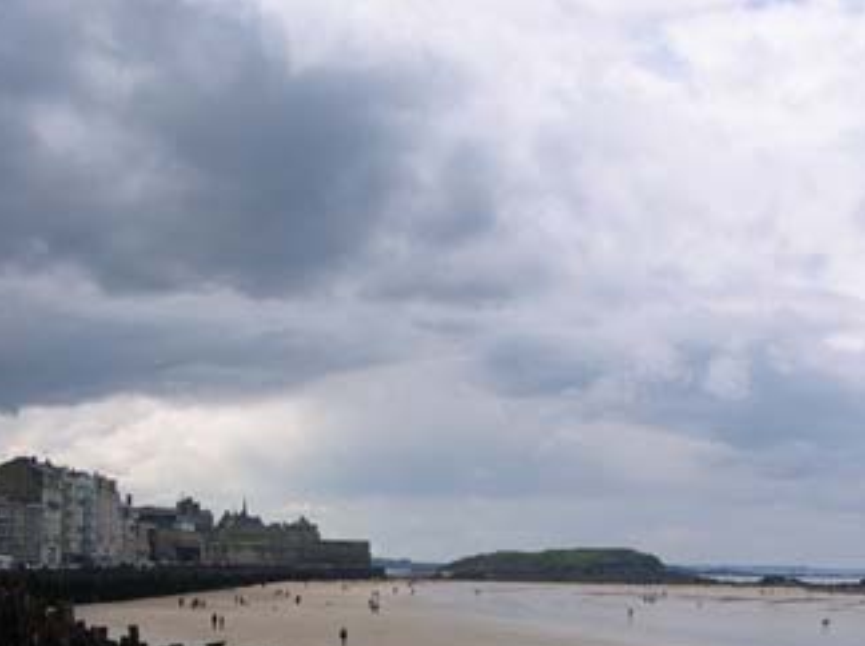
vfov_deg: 22.5
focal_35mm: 64
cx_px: 711
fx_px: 1597
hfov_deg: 29.5
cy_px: 542
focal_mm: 8
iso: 100
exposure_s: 1/289
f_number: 7.6
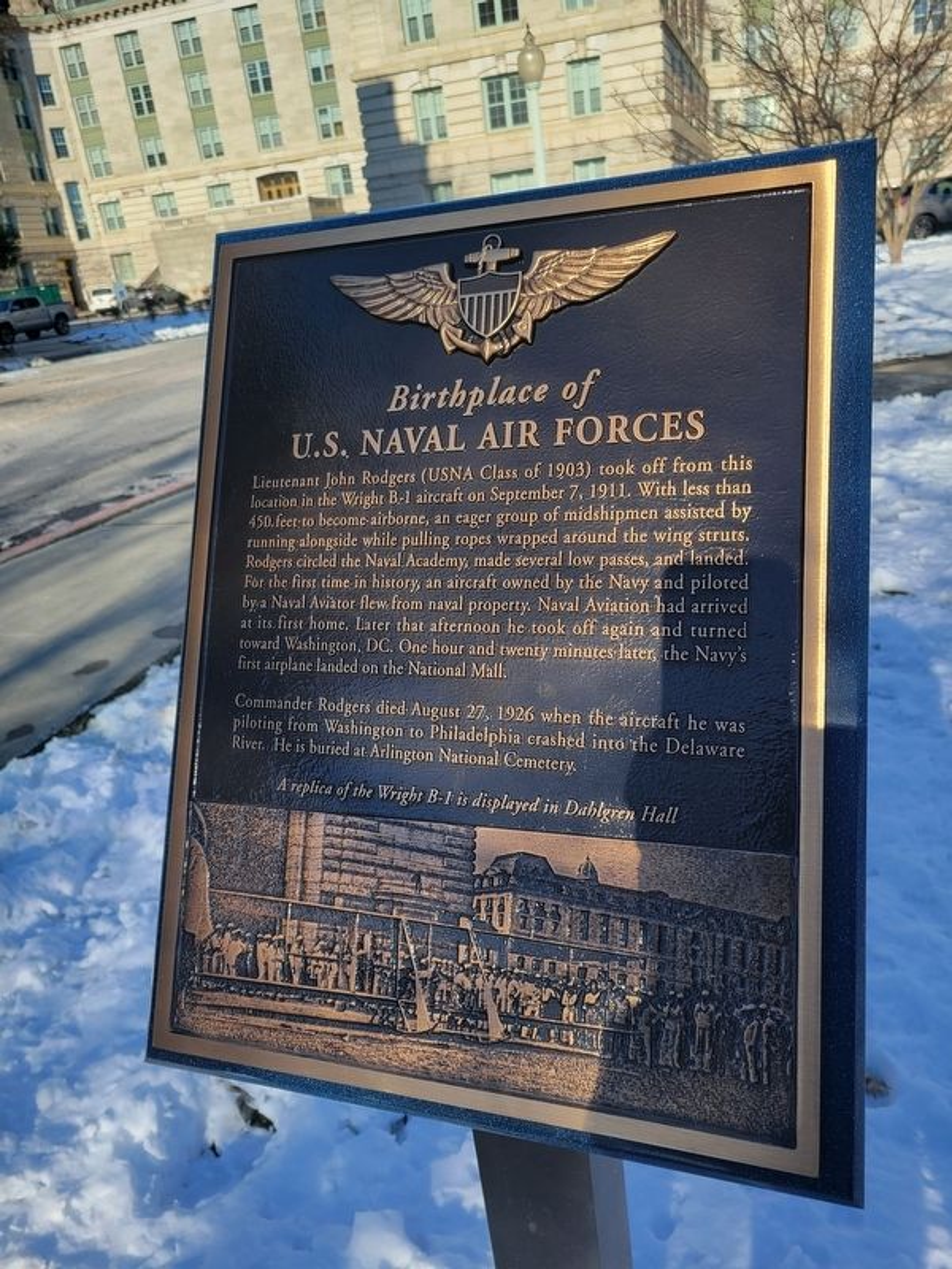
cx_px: 476
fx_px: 953
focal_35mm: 26
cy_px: 634
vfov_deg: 67.3
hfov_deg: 53.1
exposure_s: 1/1387
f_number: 1.8
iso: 40
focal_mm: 5.4
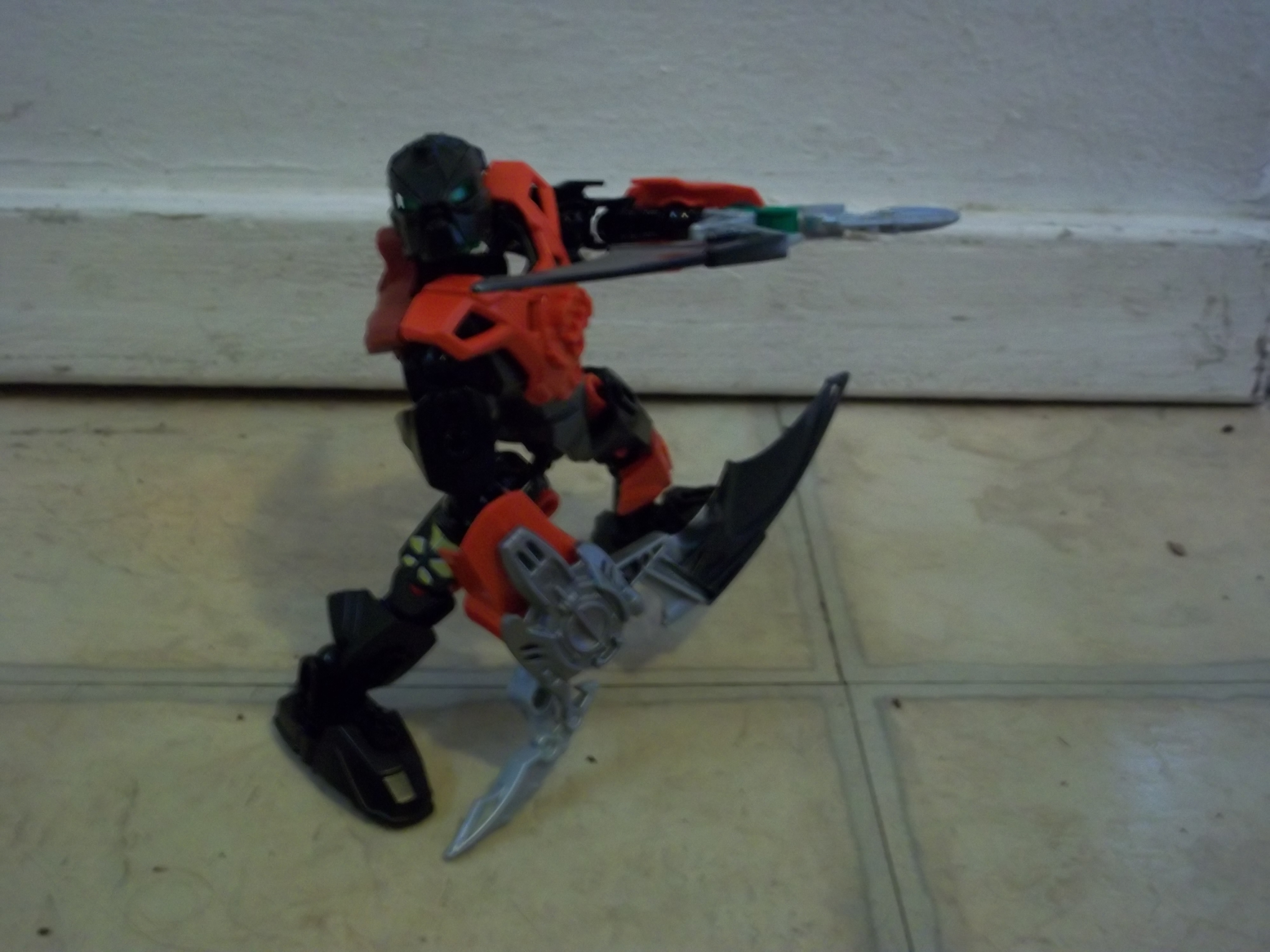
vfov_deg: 31.5
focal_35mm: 46
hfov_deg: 41.2
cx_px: 635
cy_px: 476
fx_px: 1688
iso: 320
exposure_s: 1/8
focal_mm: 8.2
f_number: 3.5
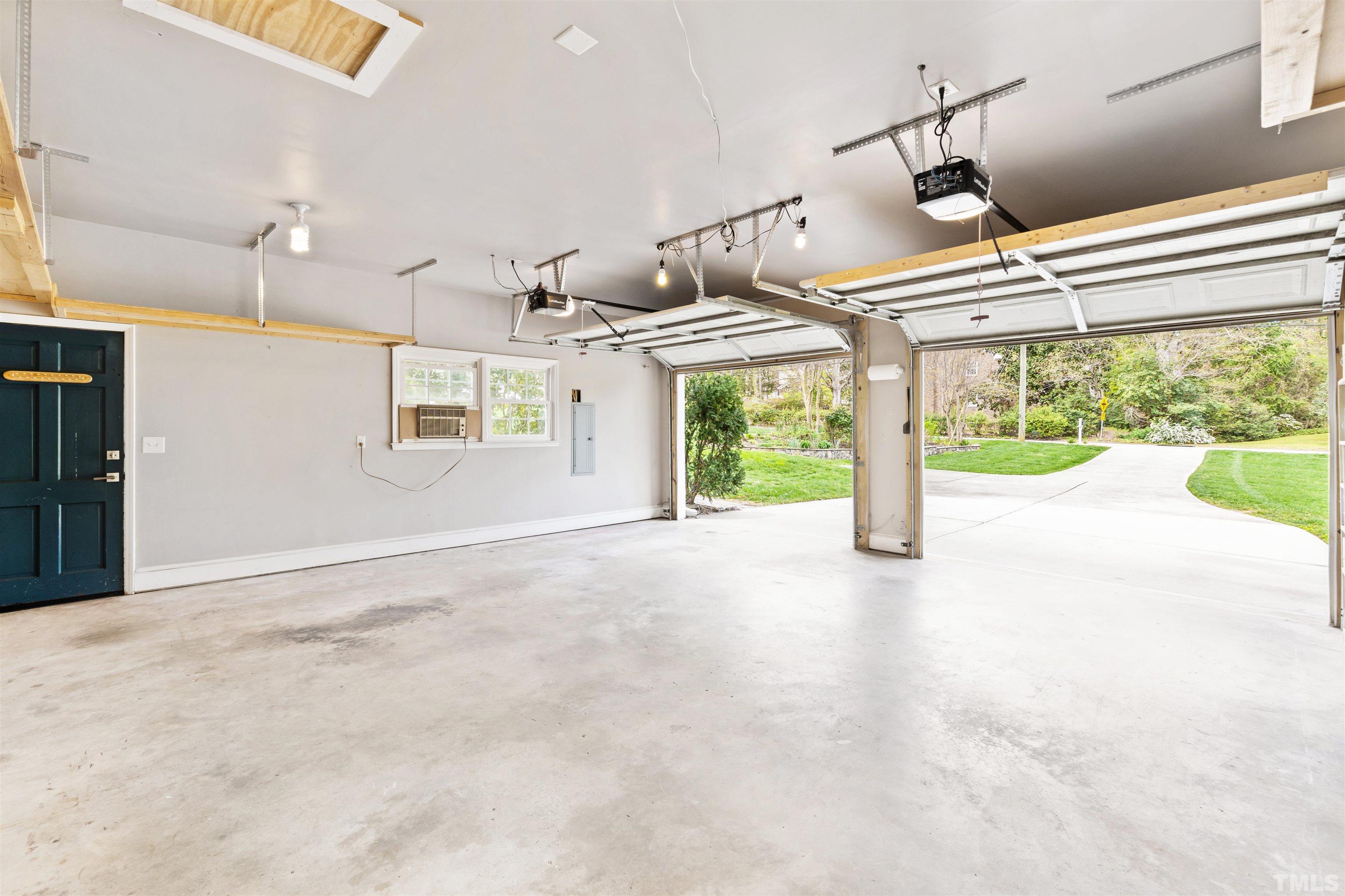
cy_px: 448
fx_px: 560
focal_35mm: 15
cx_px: 672
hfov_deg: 100.4
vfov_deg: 77.3
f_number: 8
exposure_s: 1/3
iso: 100
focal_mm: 10
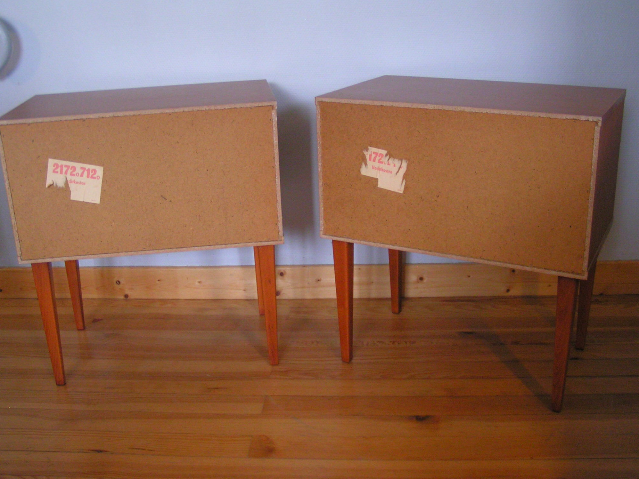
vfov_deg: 36.8
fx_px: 720
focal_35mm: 39
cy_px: 241
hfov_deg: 47.9
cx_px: 321
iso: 200
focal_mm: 5.8
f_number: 2.8
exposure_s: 1/20
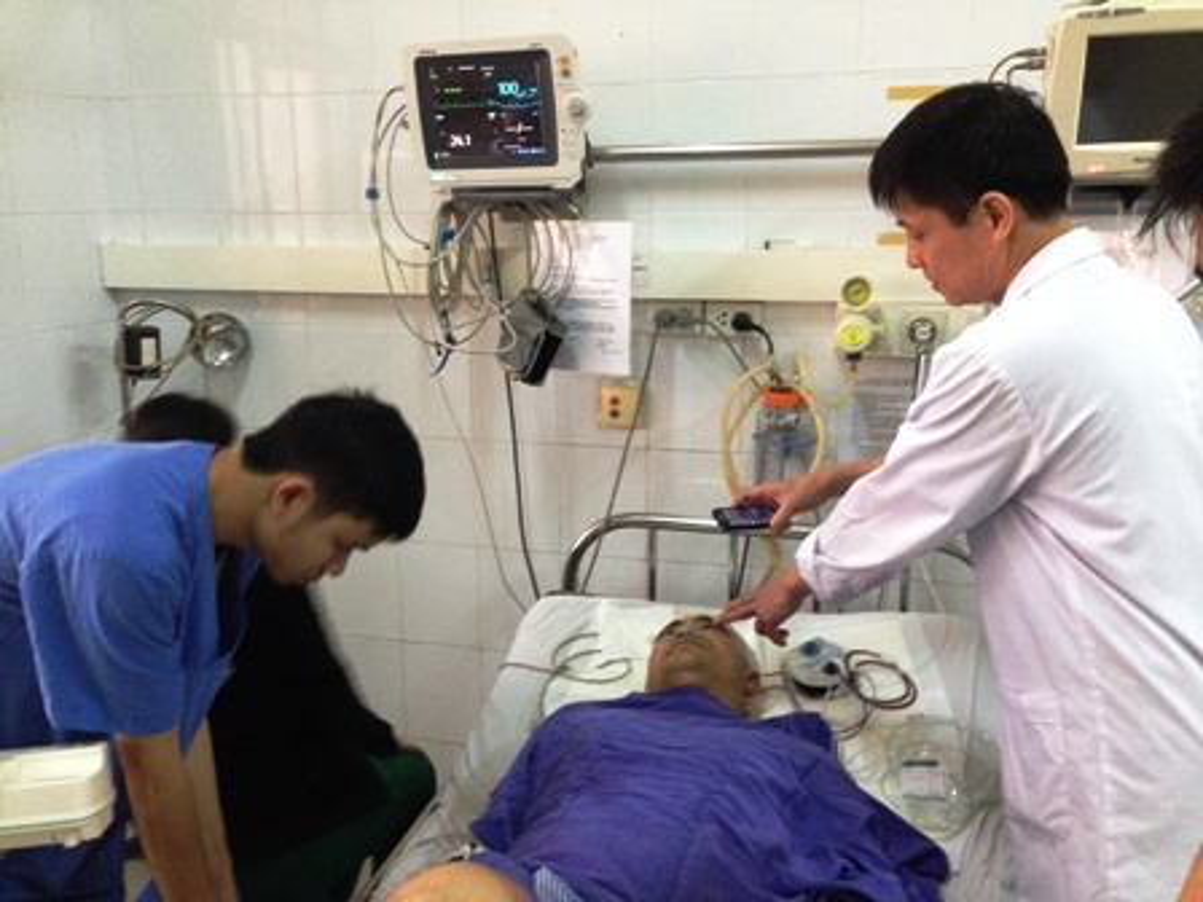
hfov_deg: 55.4
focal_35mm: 33
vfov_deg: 42.9
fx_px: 1147
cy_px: 451
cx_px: 602
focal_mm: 4.12
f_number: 2.4
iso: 320
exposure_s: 1/20
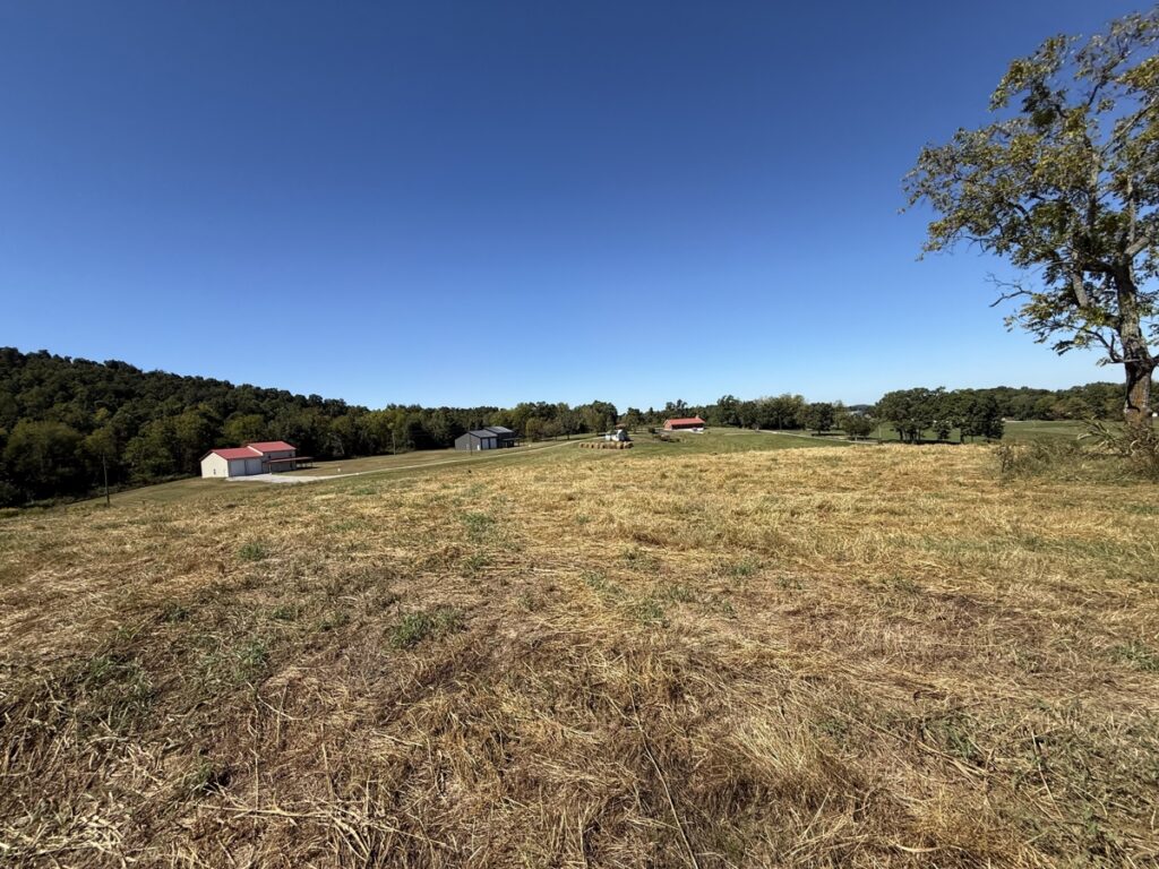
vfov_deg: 85.7
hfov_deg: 102.1
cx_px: 580
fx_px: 469
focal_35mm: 14
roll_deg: +1.7
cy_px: 434
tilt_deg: -1.5
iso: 50
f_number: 2.2
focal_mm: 2.22
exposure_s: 1/2320
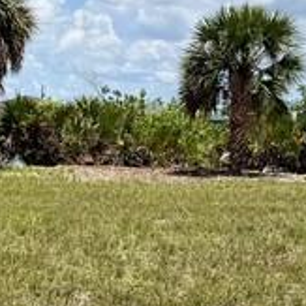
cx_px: 24
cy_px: 385
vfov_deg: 12.7
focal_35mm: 133
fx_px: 1330
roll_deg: -0.8
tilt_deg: -10.3
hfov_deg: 13.0
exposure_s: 1/5714
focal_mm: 6.76
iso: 80
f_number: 1.78
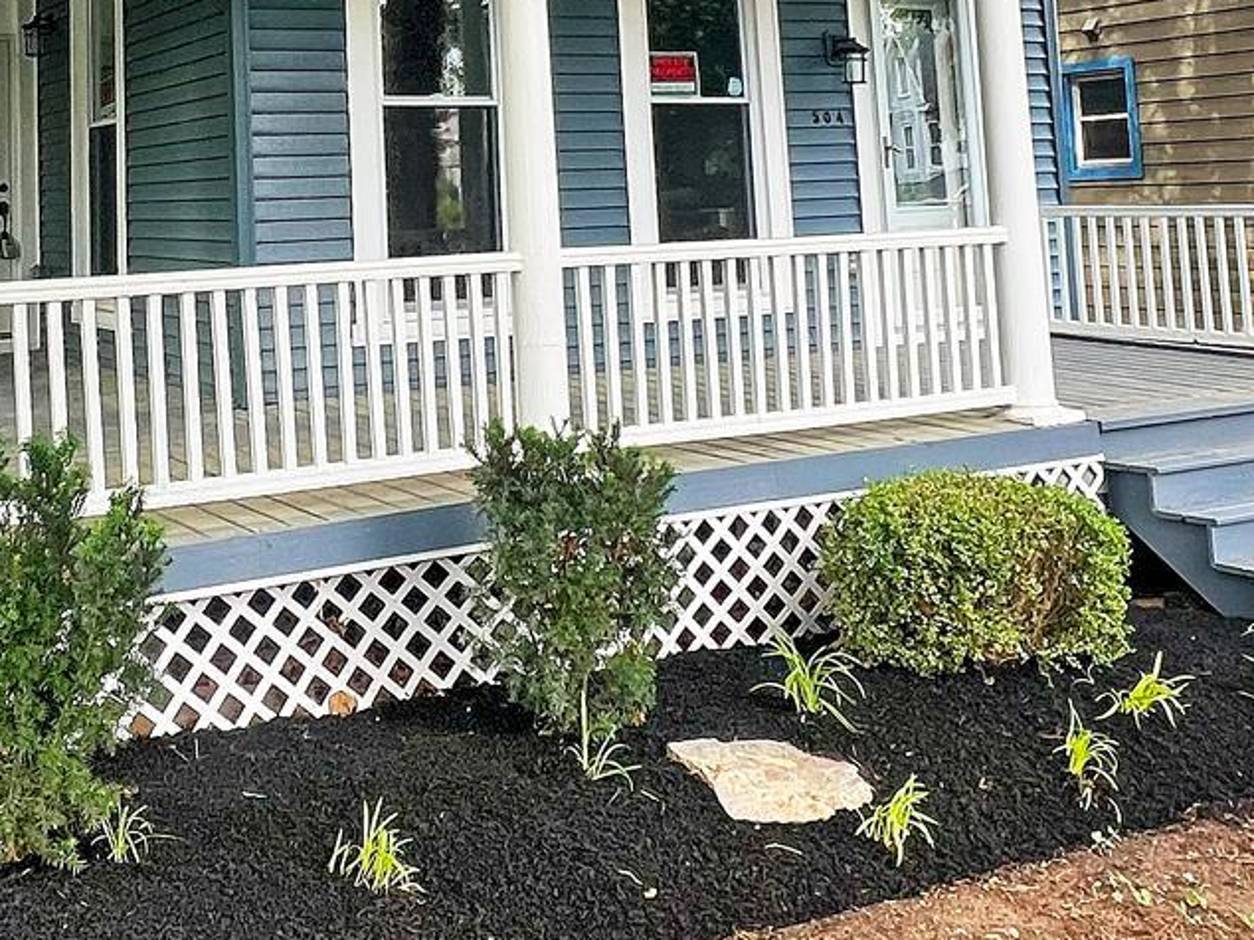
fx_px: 1521
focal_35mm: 42
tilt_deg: +5.3
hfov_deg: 43.5
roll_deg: +1.9
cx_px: 322
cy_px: 49
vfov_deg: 32.2
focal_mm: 1.6
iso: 40
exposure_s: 1/99
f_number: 1.8
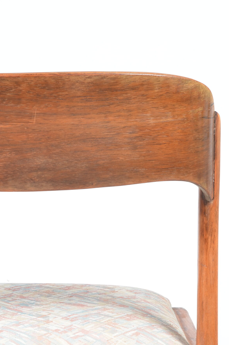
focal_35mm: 157
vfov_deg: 12.9
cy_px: 356
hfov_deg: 8.7
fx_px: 1505
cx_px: 34
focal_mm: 50
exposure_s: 1/125
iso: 100
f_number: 11
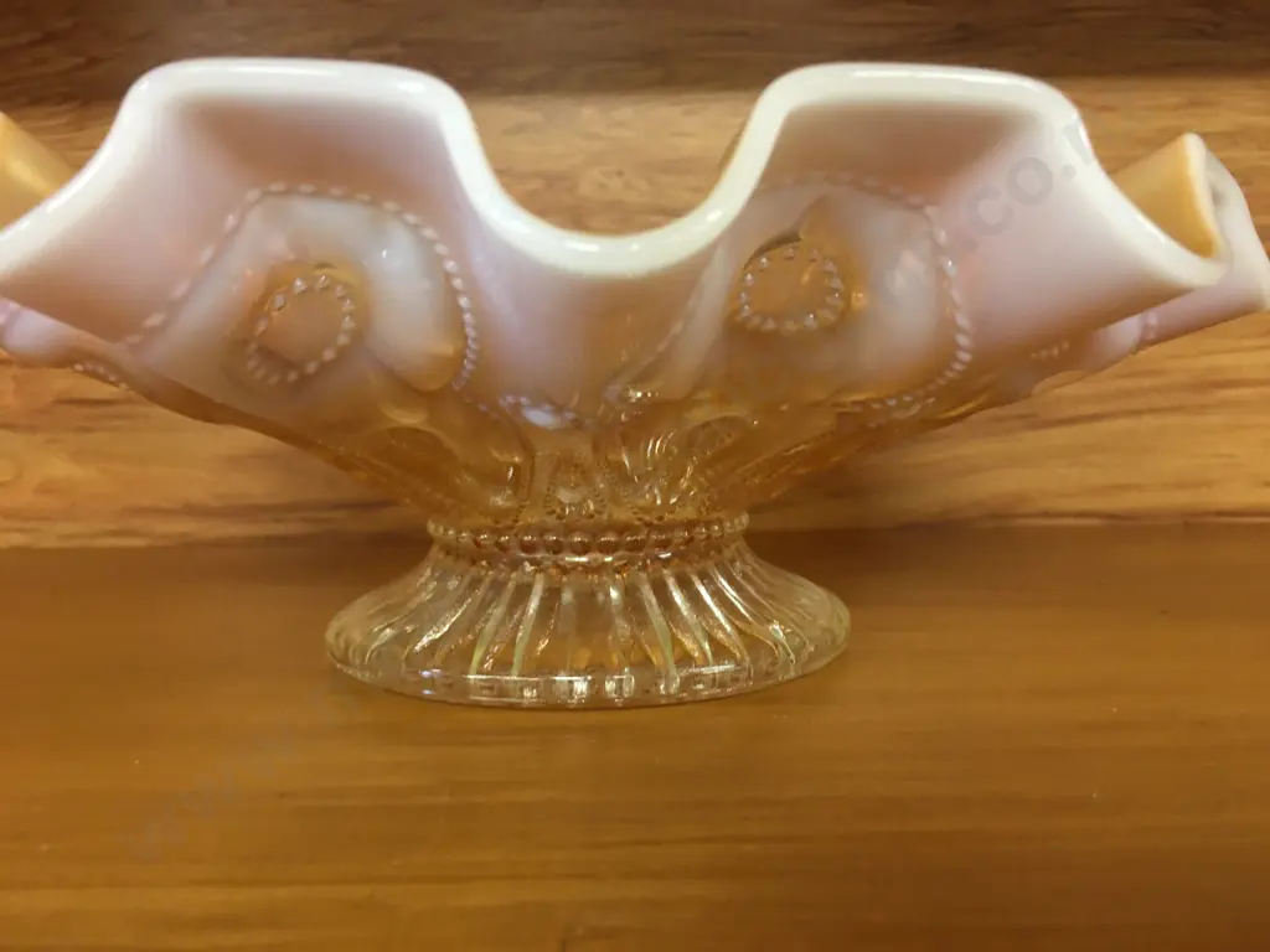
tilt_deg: -3.2
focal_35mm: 29
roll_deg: +0.4
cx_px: 635
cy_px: 476
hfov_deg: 61.7
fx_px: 1064
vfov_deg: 48.2
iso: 80
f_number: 2.2
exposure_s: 1/17
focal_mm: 4.15
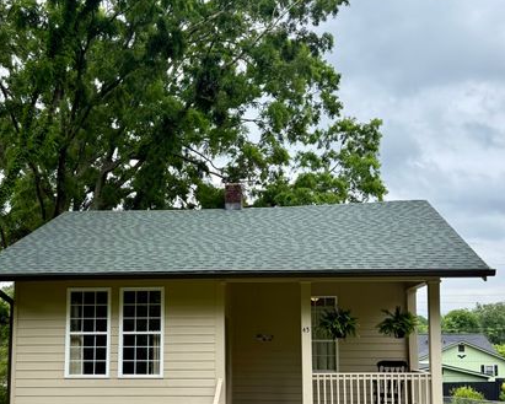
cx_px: 225
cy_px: 303
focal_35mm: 38
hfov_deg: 47.8
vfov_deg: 38.2
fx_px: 568
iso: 100
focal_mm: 6.76
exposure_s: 1/1385
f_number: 1.78
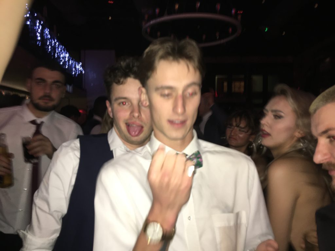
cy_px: 126
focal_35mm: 29
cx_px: 168
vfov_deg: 48.2
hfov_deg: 61.7
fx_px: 281
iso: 64
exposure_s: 1/17
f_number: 2.2
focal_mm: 4.15
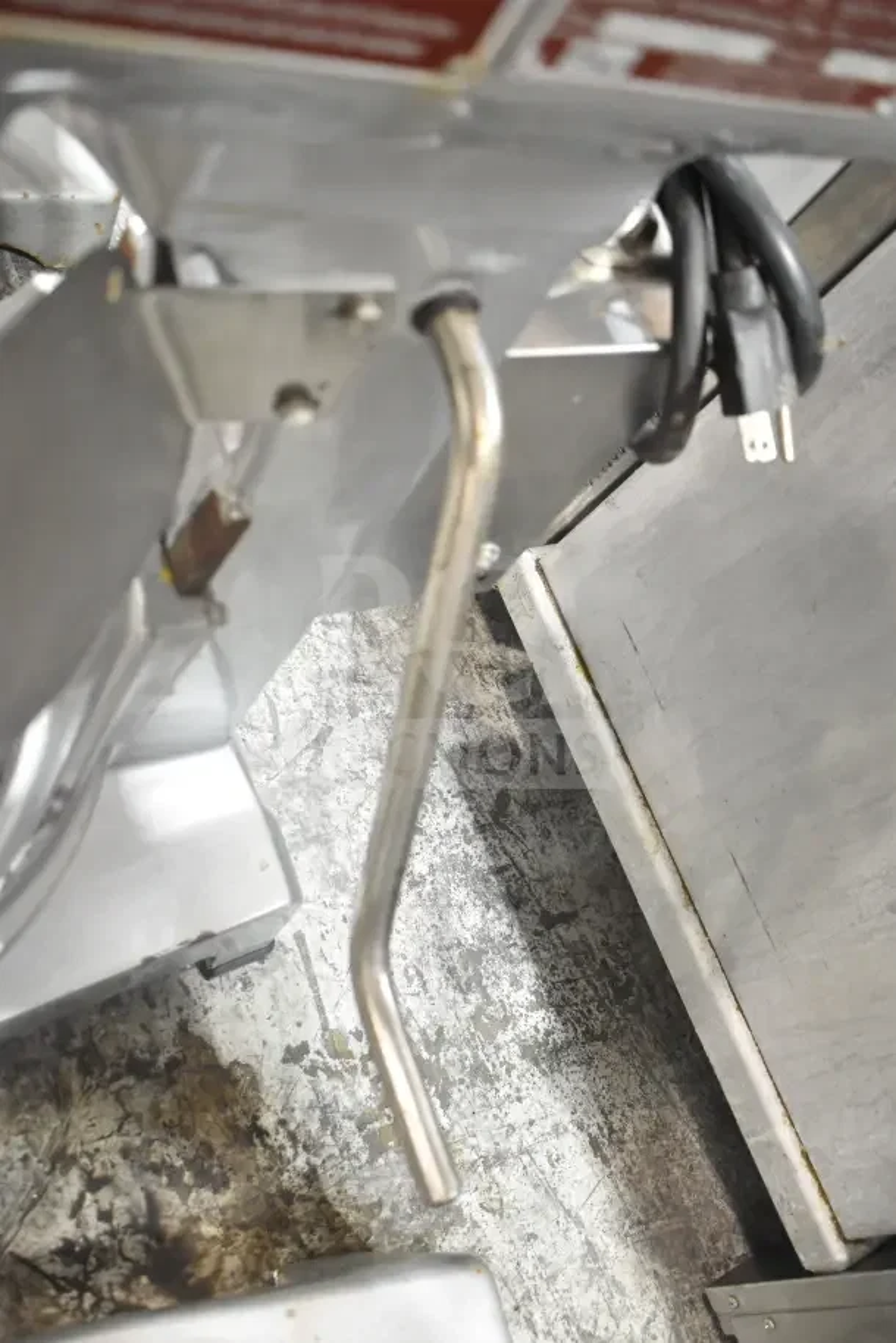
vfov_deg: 51.3
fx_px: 1399
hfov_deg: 35.5
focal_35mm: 38
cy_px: 672
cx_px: 448
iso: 1600
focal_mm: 25
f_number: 4
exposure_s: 1/60
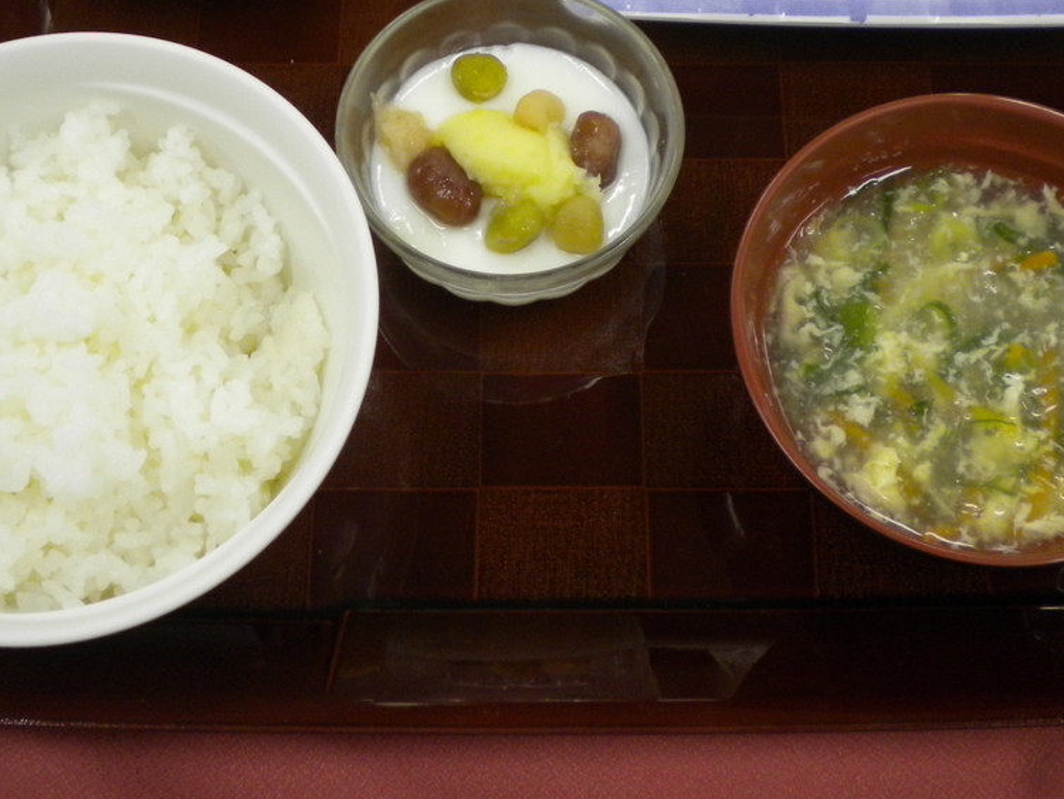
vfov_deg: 25.7
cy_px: 179
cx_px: 521
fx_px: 1722
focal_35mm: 56
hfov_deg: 34.3
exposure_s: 1/52.6
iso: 250
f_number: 3.1
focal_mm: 6.3
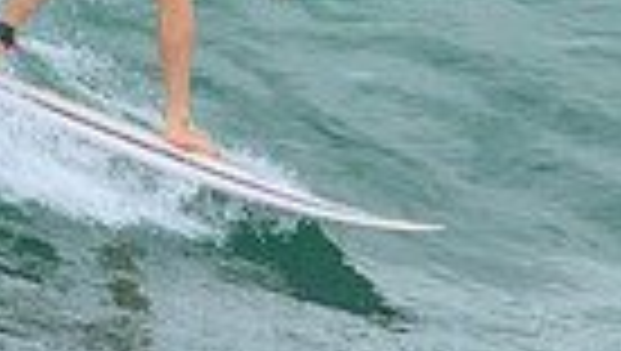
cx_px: 432
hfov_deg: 0.6
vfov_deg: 0.3
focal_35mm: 3511
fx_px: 57881
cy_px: -119
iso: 2200
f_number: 11
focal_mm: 800
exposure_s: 1/2500
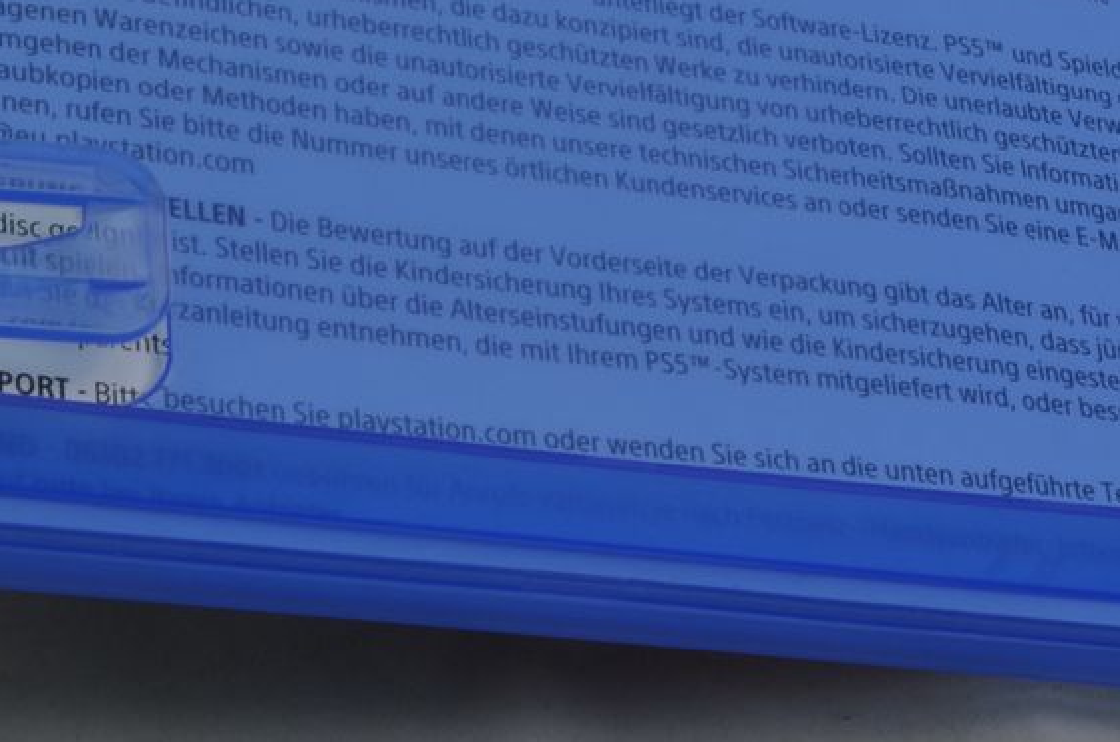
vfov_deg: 7.1
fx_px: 5961
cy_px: -232
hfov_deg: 10.5
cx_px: 1420
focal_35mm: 192
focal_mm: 40
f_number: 20
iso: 100
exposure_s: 1/2.5
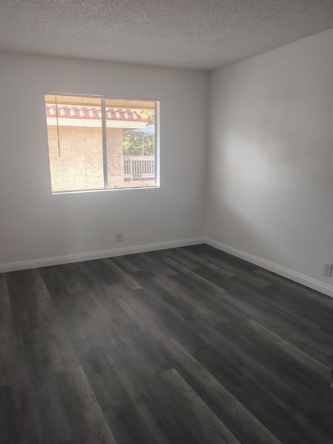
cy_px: 223
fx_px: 346
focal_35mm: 27
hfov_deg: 51.3
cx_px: 150
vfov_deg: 65.3
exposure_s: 1/114
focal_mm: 5.56
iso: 408
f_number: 1.8
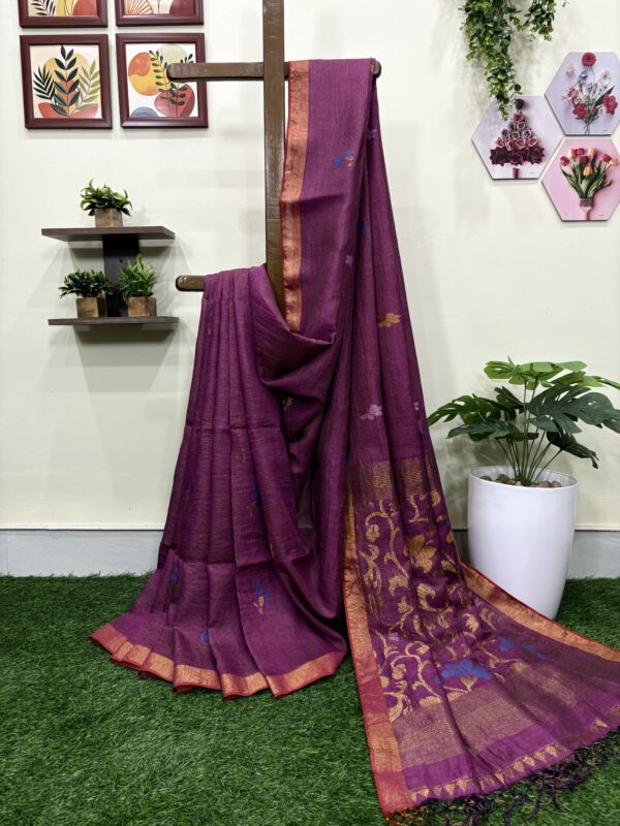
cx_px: 310
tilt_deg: -5.9
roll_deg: +0.4
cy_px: 413
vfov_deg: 67.3
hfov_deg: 53.1
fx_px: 621
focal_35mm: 26
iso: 100
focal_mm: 5.96
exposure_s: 1/50
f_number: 1.6
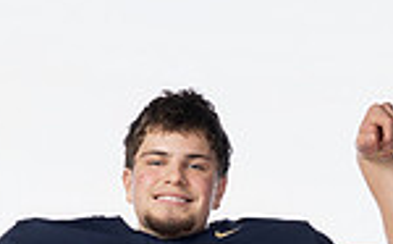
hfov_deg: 11.4
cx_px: 183
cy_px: 572
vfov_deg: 6.7
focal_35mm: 184
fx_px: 1966
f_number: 7.1
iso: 640
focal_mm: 60
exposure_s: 1/250
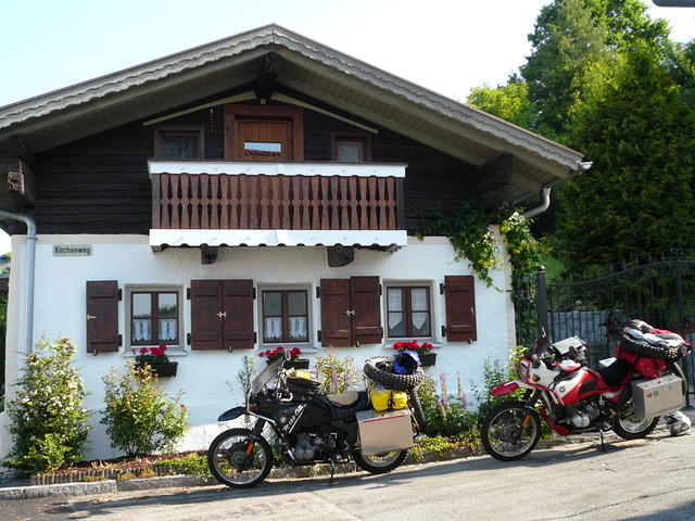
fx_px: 843
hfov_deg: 44.8
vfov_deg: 34.3
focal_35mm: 42
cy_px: 260
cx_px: 348
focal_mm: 6.9
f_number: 3.3
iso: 100
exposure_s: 1/250
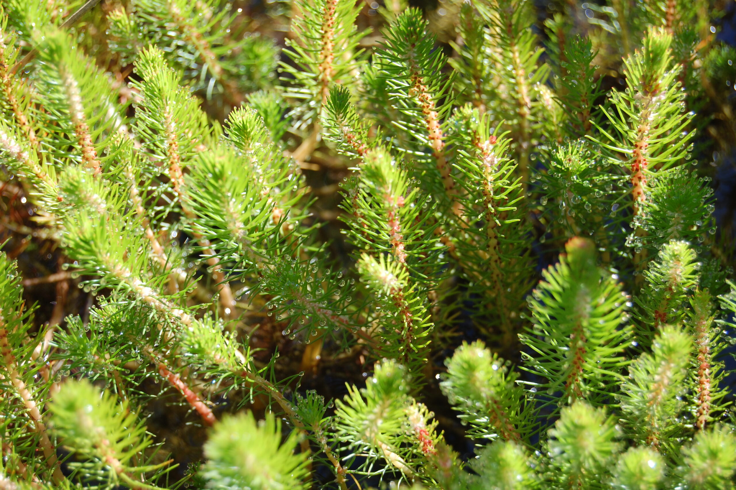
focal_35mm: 82
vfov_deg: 16.5
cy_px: 245
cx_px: 368
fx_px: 1685
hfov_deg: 24.6
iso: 200
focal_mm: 55
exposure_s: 1/160
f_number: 6.3
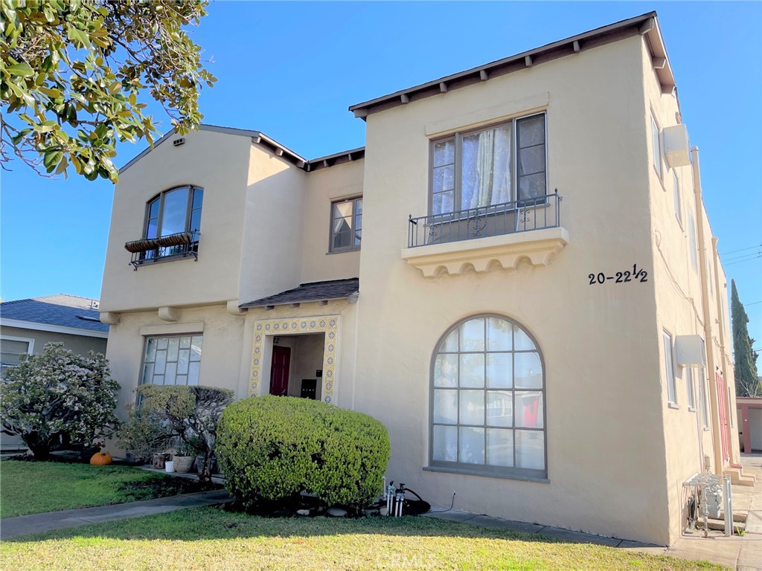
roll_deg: -2.7
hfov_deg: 67.3
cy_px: 286
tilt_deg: +10.9
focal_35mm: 26
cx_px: 381
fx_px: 572
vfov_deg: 53.1
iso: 32
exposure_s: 1/1067
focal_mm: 5.1
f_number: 1.6
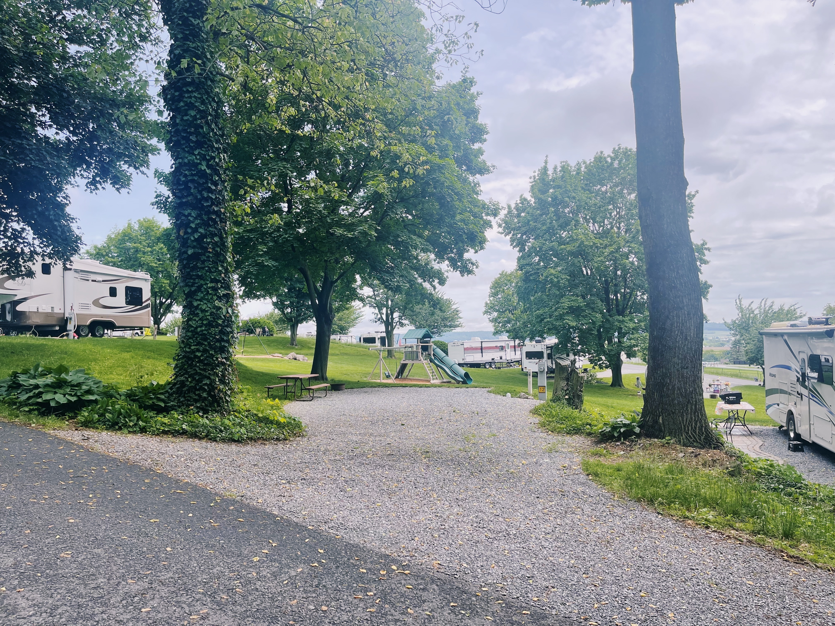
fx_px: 603
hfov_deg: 69.4
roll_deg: +1.8
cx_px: 418
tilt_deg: +2.2
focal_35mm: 25
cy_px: 313
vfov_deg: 54.9
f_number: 1.6
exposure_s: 1/1238
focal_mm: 5.1
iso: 32
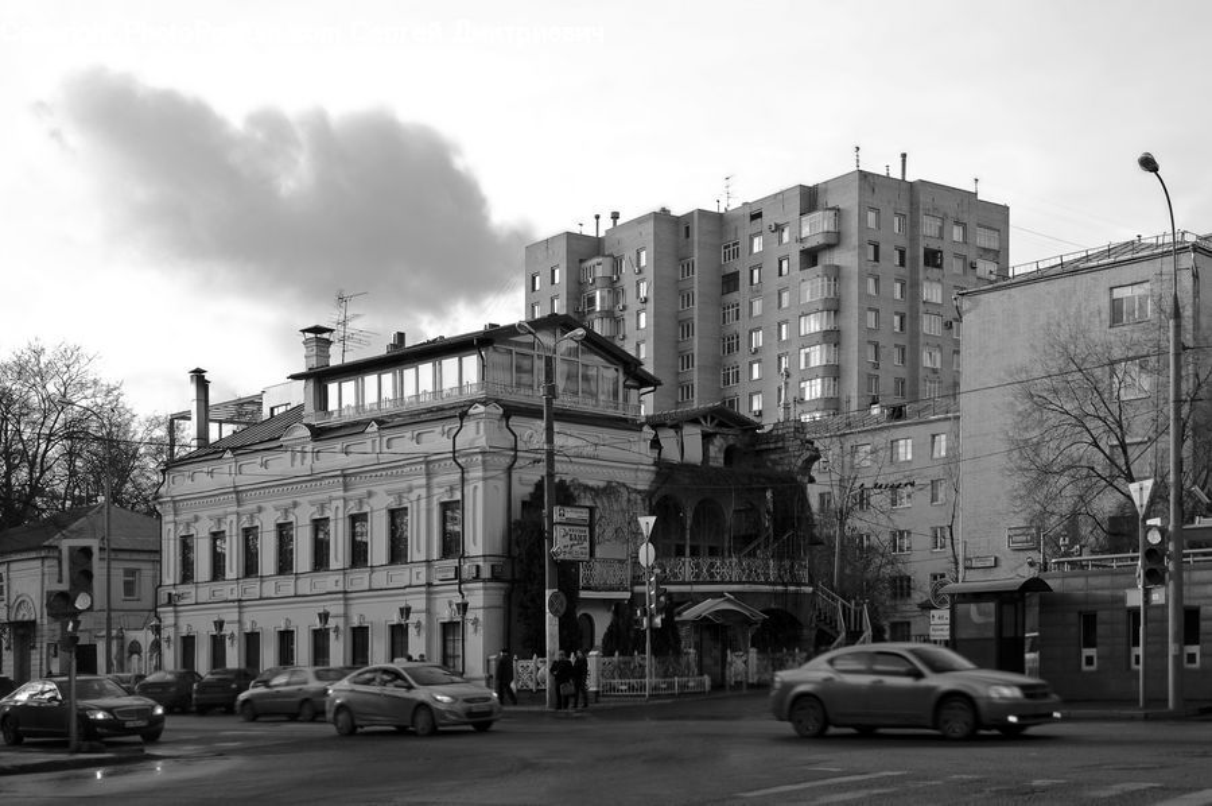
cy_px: 403
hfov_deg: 49.6
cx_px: 606
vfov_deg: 34.1
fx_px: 1312
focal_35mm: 39
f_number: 8
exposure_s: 1/60
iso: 200
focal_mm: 26
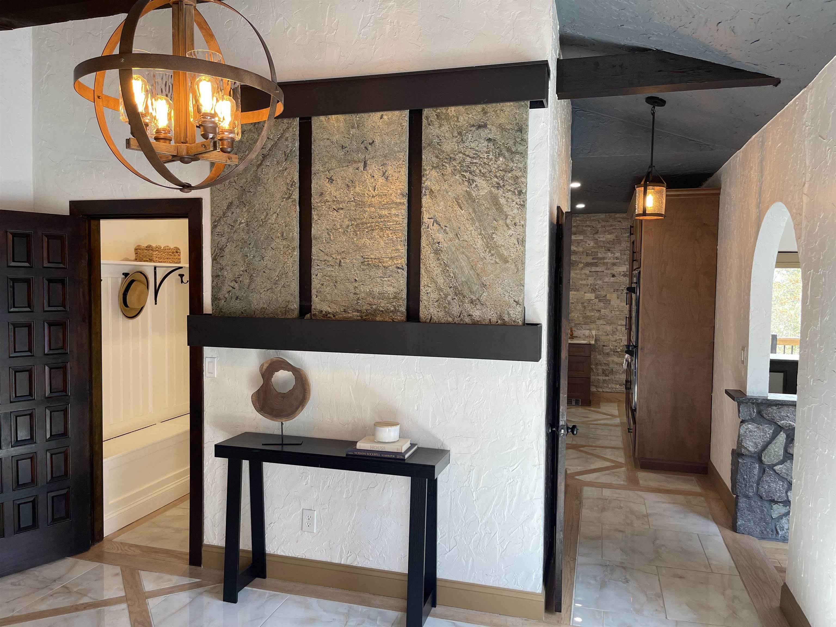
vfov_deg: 54.9
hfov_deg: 69.4
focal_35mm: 25
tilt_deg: -3.0
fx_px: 604
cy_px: 314
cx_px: 418
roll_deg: -1.0
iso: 64
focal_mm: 5.1
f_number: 1.6
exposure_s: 1/120
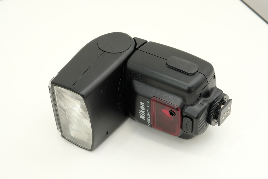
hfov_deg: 29.2
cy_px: 90
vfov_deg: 19.7
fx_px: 514
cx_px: 134
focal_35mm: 69
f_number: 8
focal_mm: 46.3
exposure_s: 1/125
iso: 200
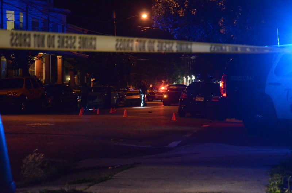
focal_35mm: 93
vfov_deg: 14.6
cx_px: 146
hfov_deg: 22.0
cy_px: 96
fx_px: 753
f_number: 5.6
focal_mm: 62
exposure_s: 1/60
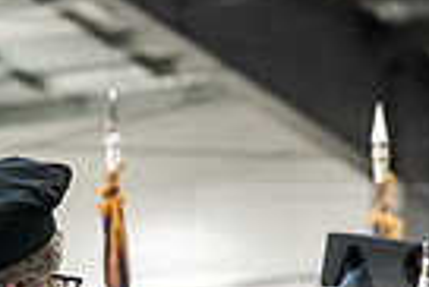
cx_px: 101
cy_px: 566
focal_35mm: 366
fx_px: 4366
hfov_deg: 5.6
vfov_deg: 3.7
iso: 6400
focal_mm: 86
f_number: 5
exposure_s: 1/250
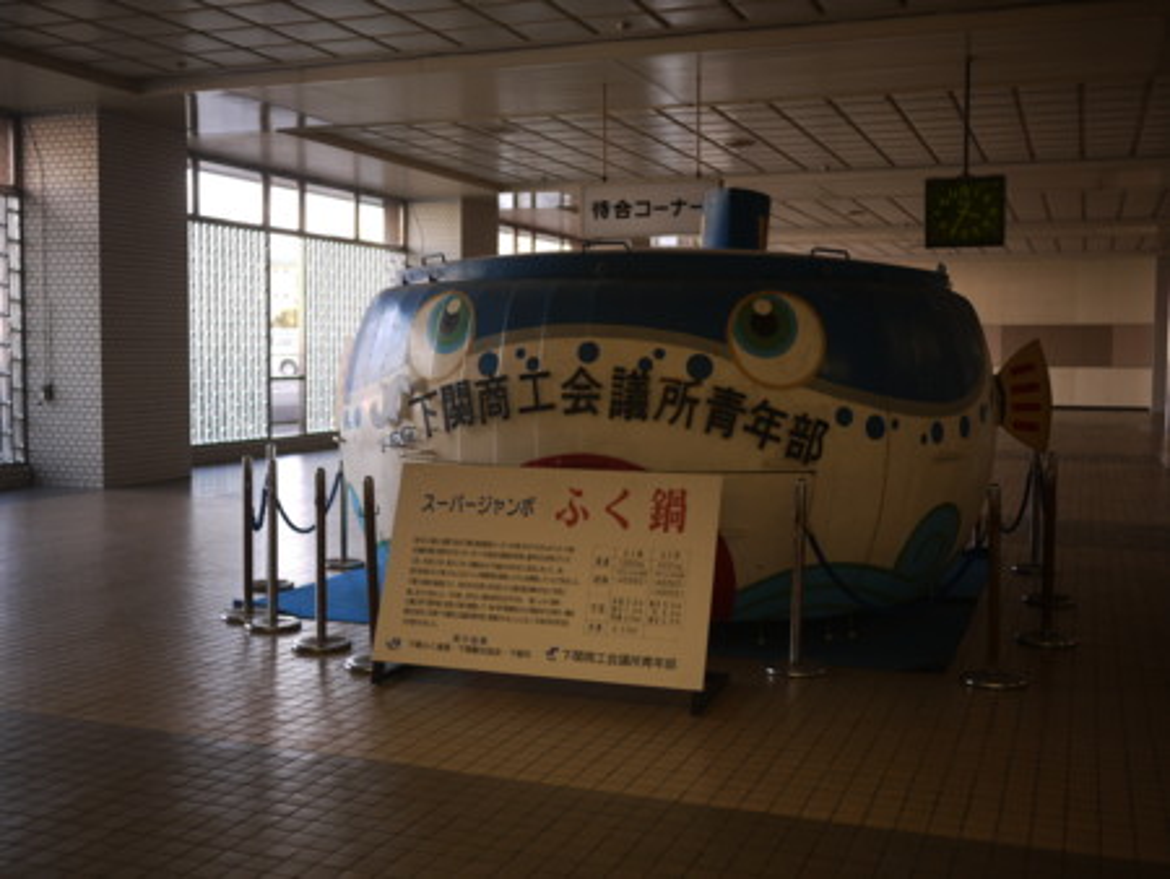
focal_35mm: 40
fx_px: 1353
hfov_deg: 46.8
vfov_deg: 36.0
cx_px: 585
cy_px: 440
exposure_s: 1/80
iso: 100
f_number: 1.7
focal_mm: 20
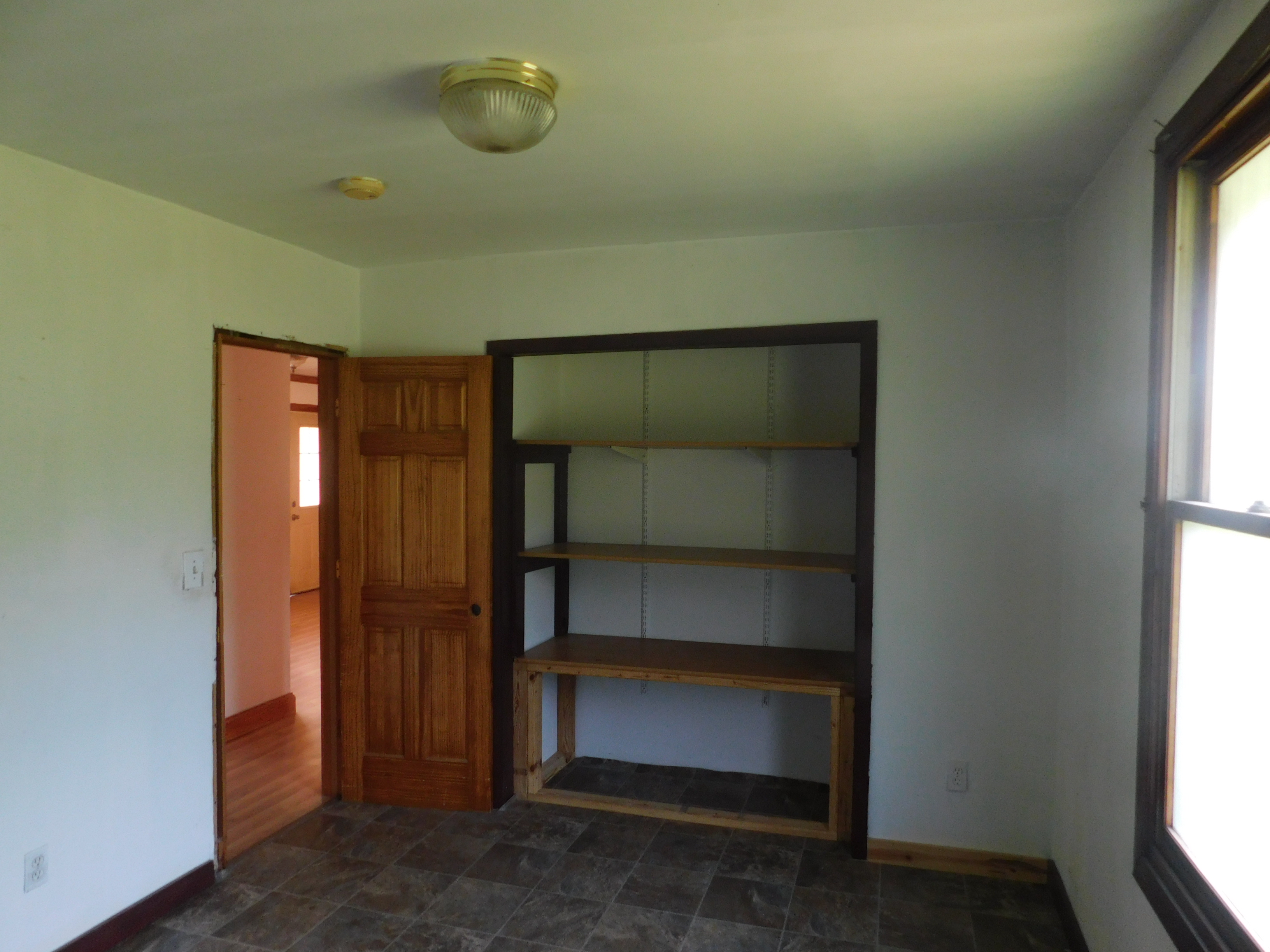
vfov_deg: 58.9
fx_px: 844
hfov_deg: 73.9
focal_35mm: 23
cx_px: 635
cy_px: 476
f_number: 3
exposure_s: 1/30
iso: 220
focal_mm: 4
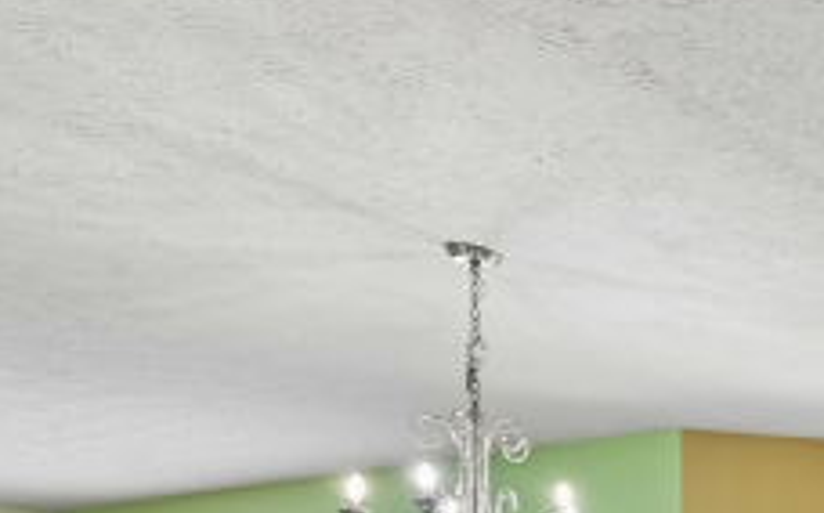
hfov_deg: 27.0
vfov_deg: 23.5
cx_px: 1287
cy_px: 704
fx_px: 1054
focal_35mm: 47
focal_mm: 14
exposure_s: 1/15
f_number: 8
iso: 180
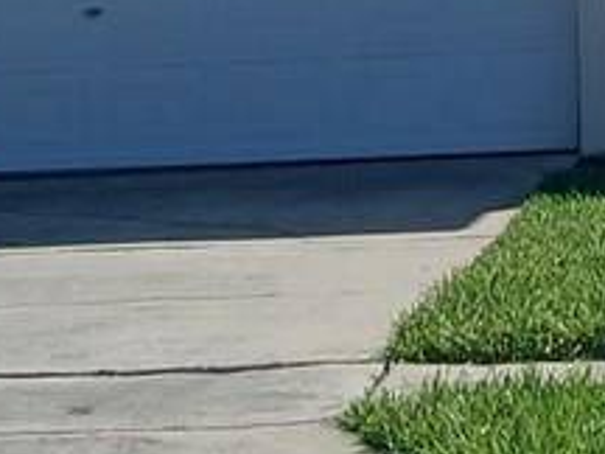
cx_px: 723
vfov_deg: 7.0
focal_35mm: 193
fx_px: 3373
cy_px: -863
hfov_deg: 10.1
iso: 20
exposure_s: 1/1127
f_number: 1.8
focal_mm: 3.98
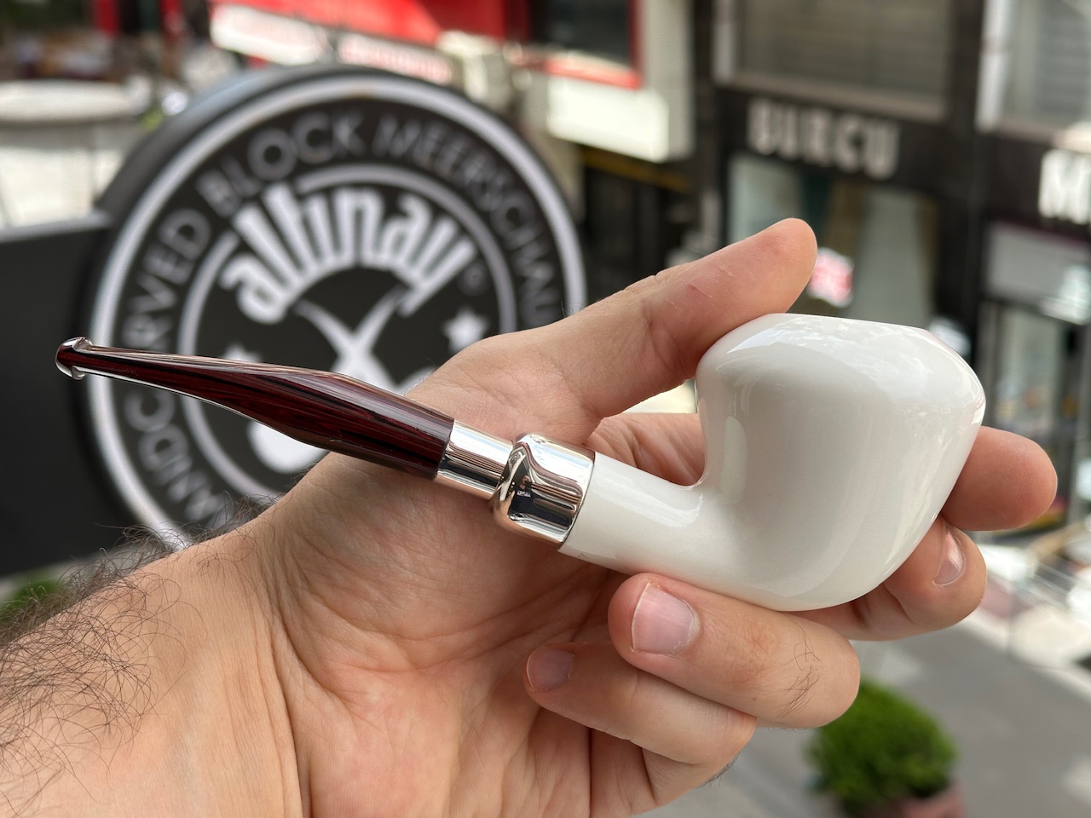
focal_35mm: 48
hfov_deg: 39.7
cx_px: 546
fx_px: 1513
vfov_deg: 30.3
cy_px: 409
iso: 64
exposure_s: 1/1073
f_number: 1.78
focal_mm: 6.86
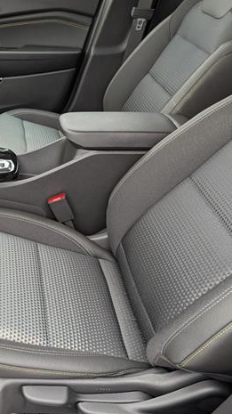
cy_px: 207
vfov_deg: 55.3
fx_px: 394
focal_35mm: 36
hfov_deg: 29.8
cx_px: -16
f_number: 1.68
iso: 119
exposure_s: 1/208
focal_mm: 6.9
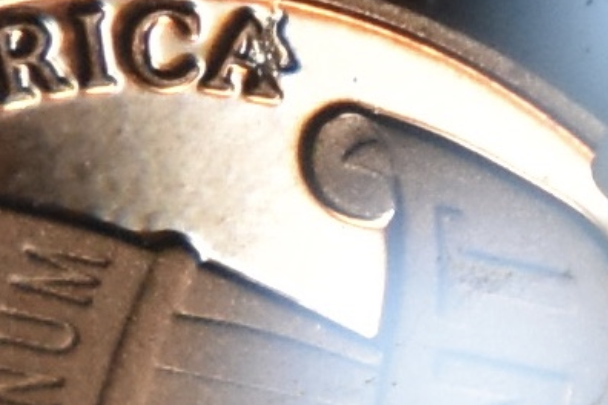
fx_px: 1486
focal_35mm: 88
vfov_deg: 15.5
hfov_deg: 23.1
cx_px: 262
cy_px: 111
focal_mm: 30
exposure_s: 1/800
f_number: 3.2
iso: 800
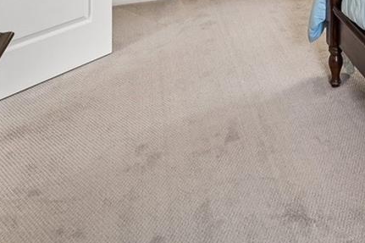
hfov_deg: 33.9
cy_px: -202
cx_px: 387
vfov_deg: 19.2
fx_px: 527
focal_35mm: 52
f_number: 8
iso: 400
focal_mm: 14
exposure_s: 1/20
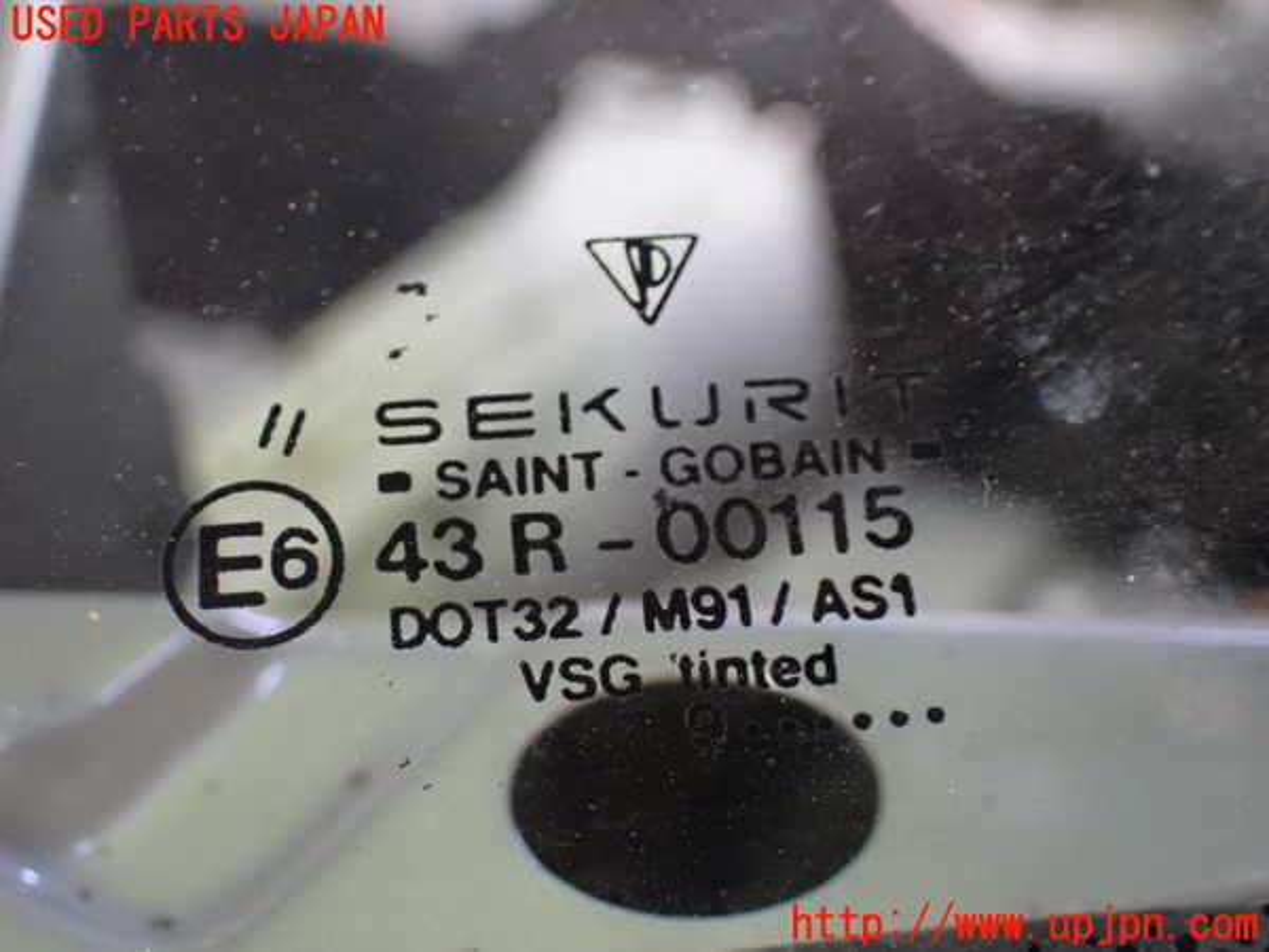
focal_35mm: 62
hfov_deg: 31.2
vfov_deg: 23.7
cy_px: 476
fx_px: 2273
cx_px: 634
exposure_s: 1/50
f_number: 3.6
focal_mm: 11.09
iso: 1600
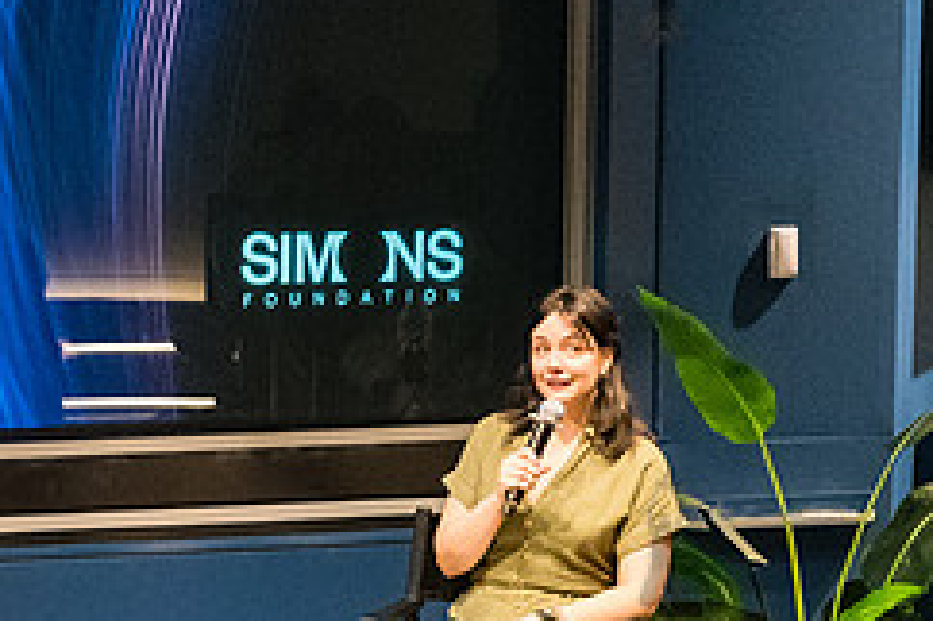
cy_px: 564
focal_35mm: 196
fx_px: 5076
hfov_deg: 10.4
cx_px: -85
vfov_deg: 7.0
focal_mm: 60
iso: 6400
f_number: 3.5
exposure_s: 1/200
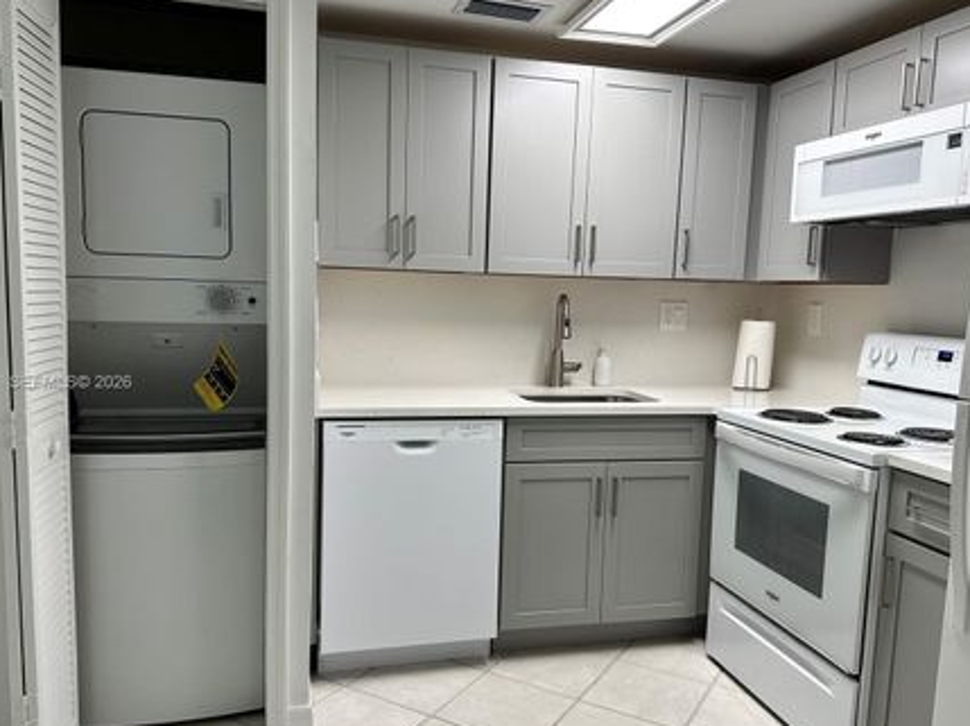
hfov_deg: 63.5
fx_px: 784
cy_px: 383
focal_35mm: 28
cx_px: 477
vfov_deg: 49.7
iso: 100
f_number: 1.78
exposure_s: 1/120
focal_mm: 6.86
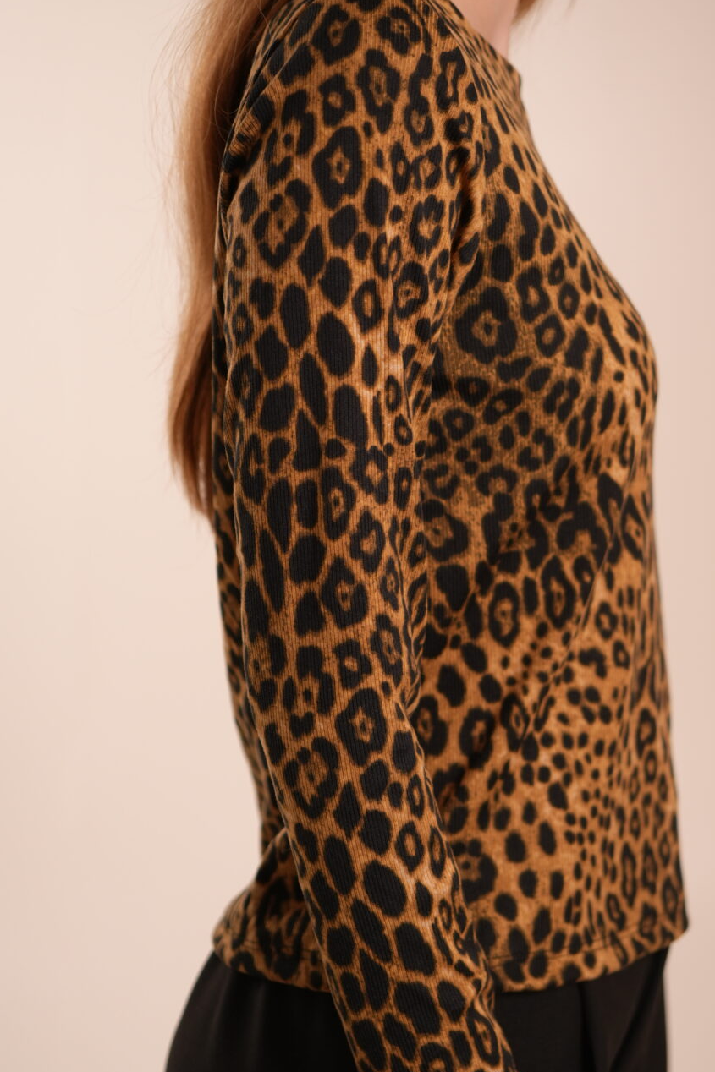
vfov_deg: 28.5
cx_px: 460
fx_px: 2116
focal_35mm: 71
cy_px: 547
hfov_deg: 19.1
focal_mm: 50
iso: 320
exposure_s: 1/125
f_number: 2.8
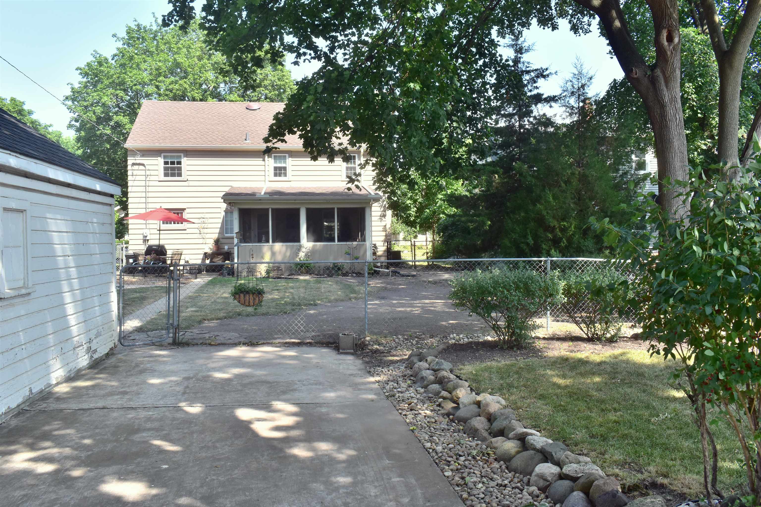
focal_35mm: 32
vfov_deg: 41.7
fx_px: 666
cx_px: 380
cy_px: 254
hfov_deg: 59.5
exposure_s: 1/250
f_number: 10
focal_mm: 21
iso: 400
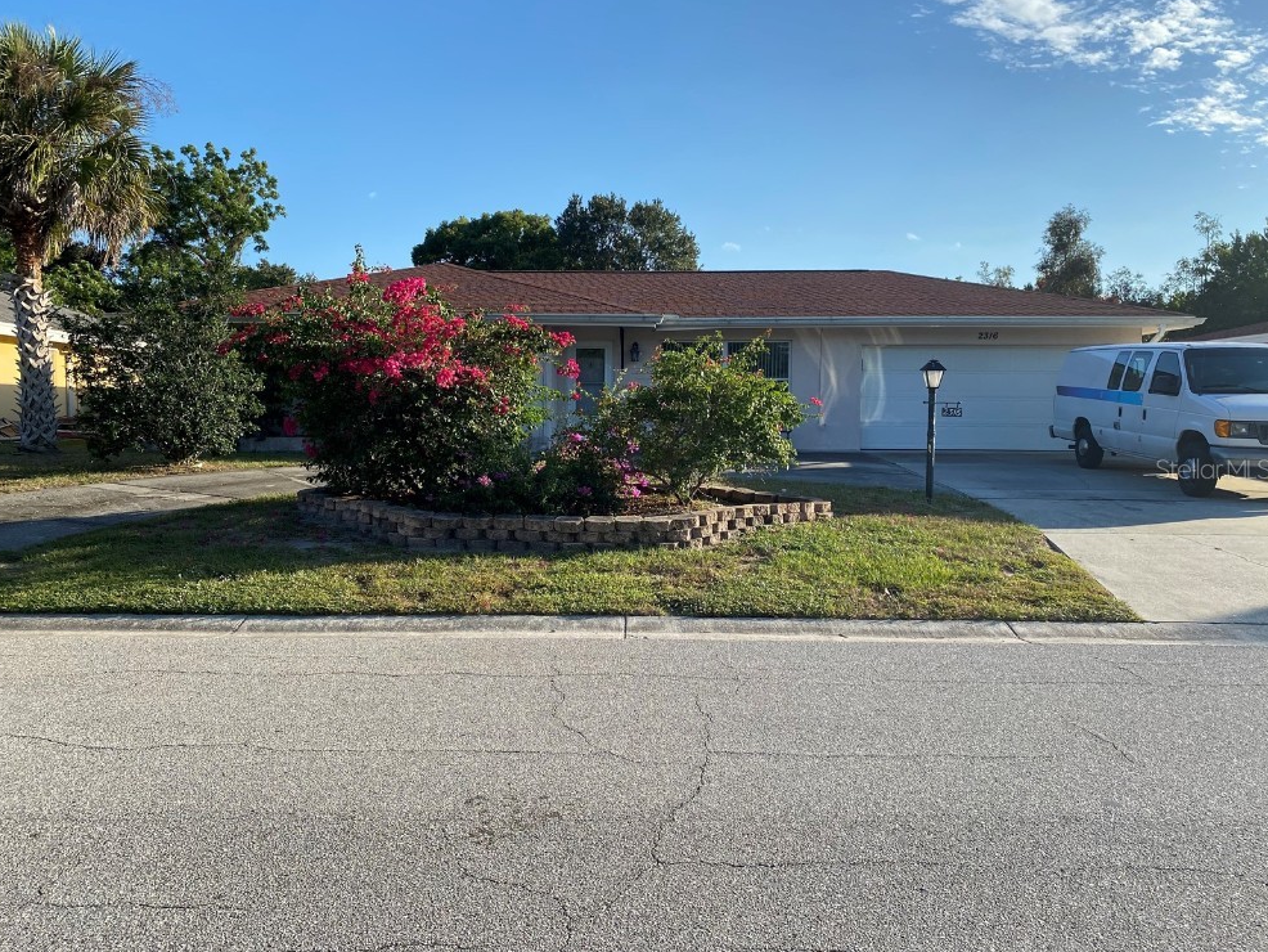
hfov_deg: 65.3
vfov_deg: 51.4
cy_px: 468
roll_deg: -0.5
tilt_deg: -2.4
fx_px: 989
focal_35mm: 27
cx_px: 619
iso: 32
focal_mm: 4.25
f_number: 1.8
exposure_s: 1/1754
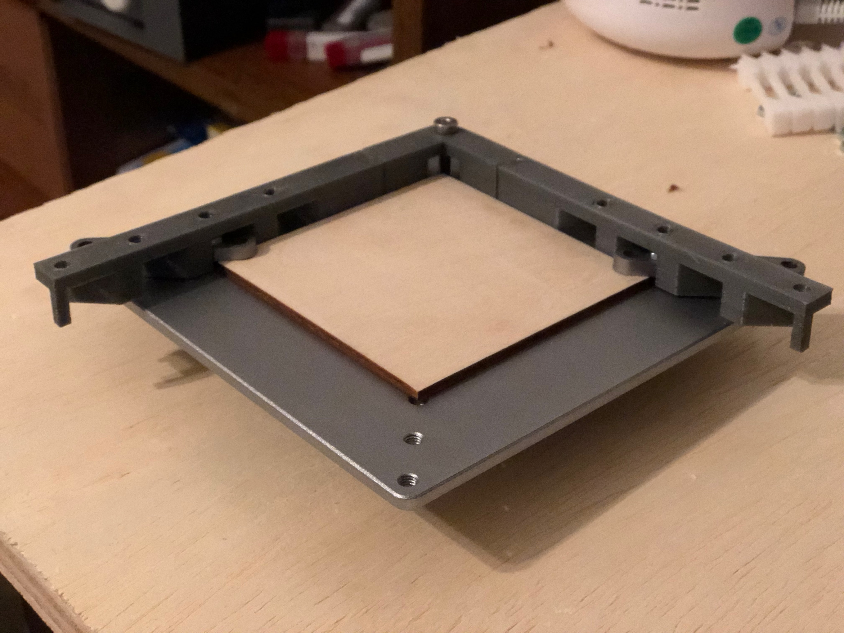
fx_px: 1390
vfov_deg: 25.7
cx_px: 422
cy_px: 316
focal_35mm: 57
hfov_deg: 33.8
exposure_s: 1/60
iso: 1250
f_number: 2.8
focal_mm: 6.6
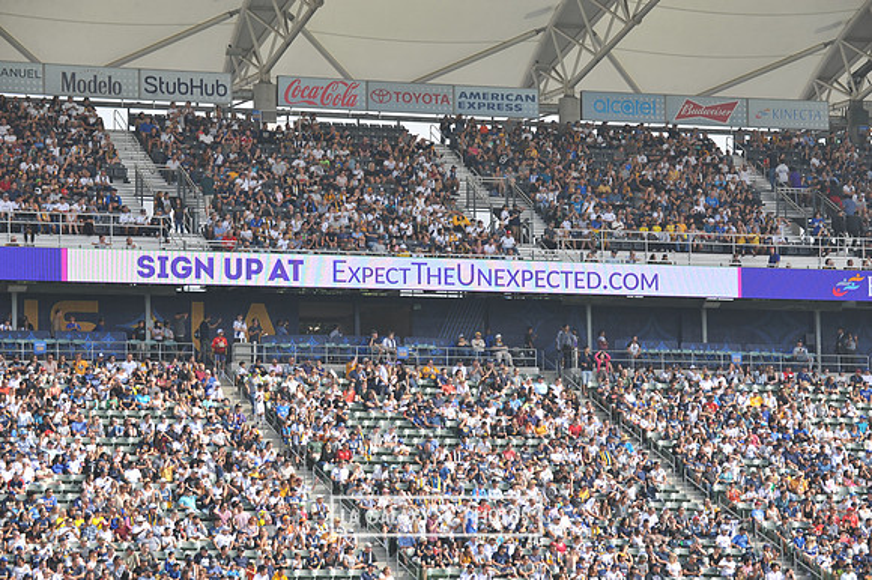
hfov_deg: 15.2
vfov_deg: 10.1
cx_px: 436
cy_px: 290
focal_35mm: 135
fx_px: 3268
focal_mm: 135
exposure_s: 1/320
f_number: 9
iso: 200
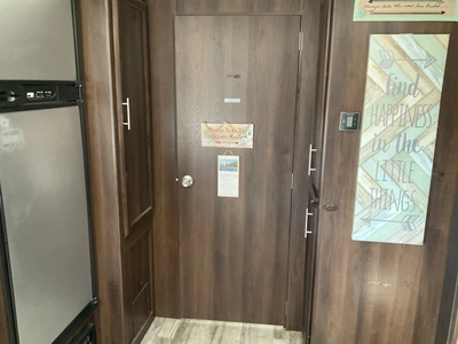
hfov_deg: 61.7
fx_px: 384
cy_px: 172
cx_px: 229
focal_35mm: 29
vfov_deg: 48.2
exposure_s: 1/60
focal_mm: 3
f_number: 1.8
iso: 250
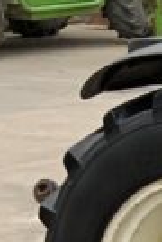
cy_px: 133
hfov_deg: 4.9
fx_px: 1539
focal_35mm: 228
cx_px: 819
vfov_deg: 9.0
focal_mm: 3
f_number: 1.8
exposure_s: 1/138
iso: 16
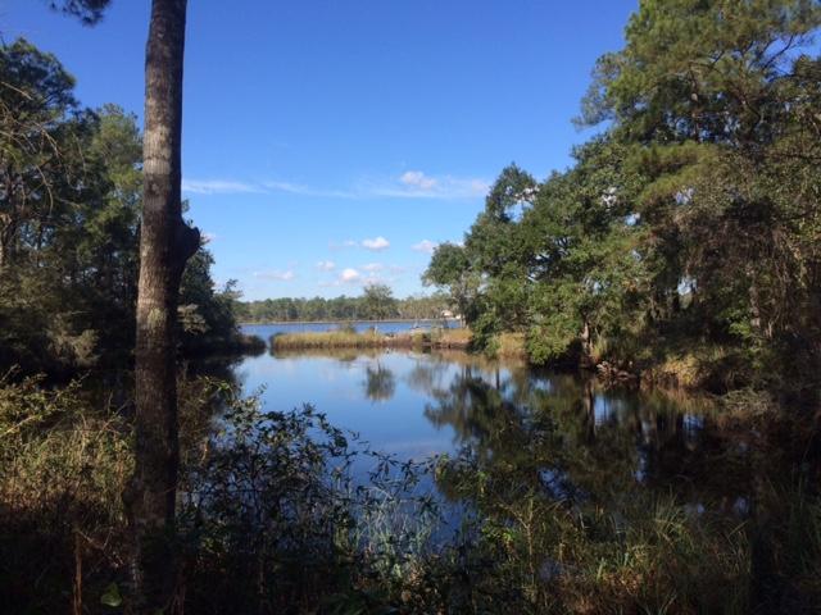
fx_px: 688
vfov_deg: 48.2
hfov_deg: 61.7
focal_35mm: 29
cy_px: 308
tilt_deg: +0.8
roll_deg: +0.8
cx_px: 410
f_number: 2.2
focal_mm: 4.15
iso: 32
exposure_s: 1/1642
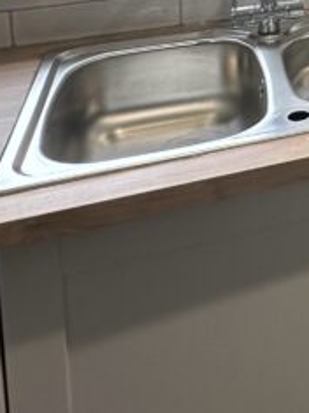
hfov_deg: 19.9
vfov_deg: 26.0
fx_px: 727
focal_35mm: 61
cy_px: -155
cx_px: 497
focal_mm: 2.22
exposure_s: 1/99
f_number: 2.2
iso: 200
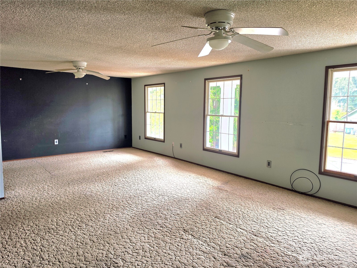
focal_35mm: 23
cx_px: 178
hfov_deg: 73.9
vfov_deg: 58.9
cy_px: 134
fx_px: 237
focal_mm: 6.5
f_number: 1.4
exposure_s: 1/182
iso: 80
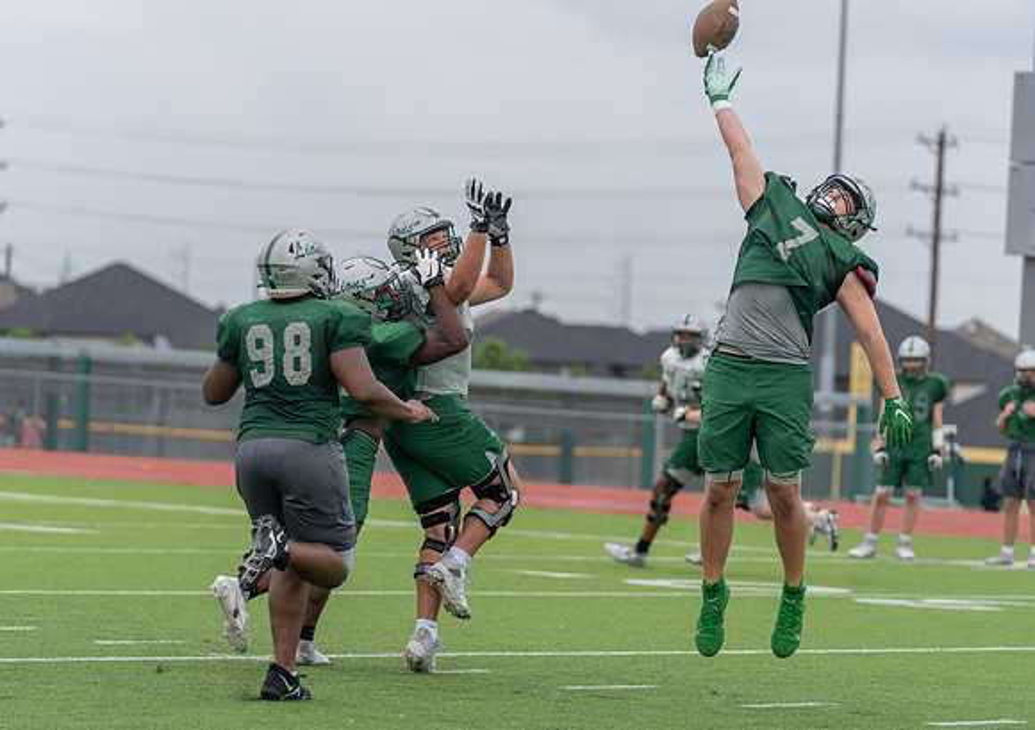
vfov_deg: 7.9
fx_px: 5265
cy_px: 393
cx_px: 446
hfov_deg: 11.2
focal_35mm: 180
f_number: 3.5
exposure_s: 1/1250
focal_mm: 161
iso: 250
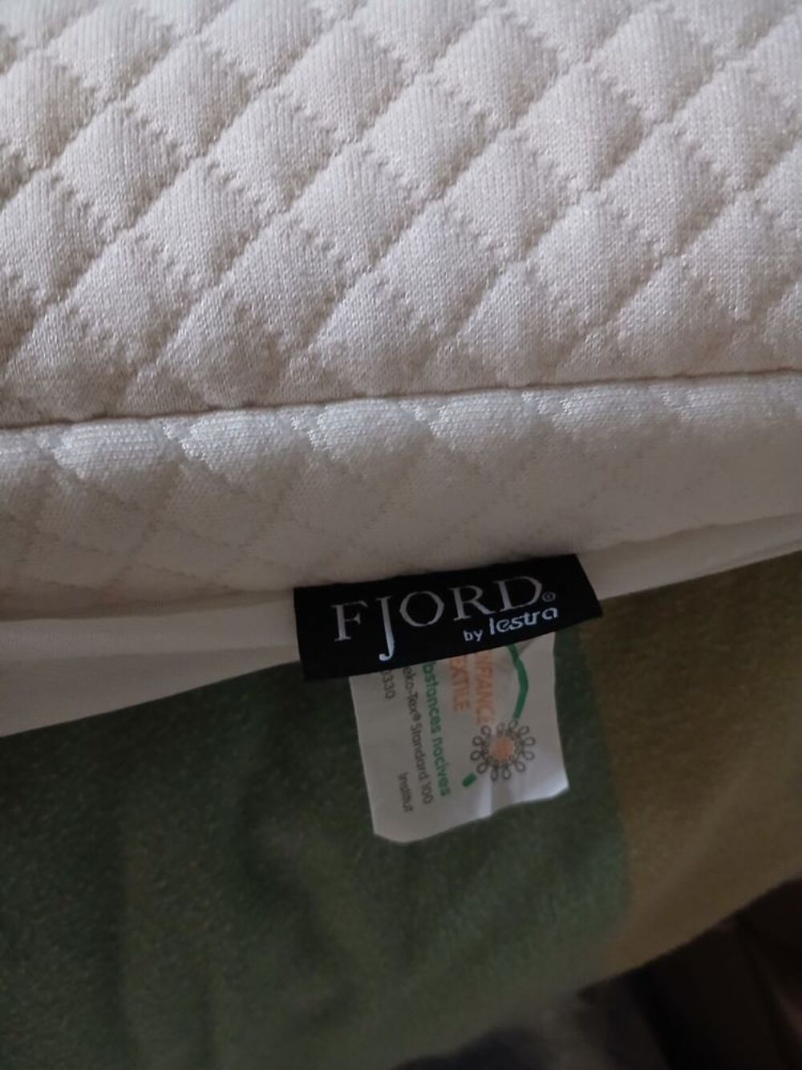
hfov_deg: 51.4
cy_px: 535
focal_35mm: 27
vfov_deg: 65.3
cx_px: 401
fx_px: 834
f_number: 1.8
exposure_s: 1/16.7
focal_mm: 3.98
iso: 800
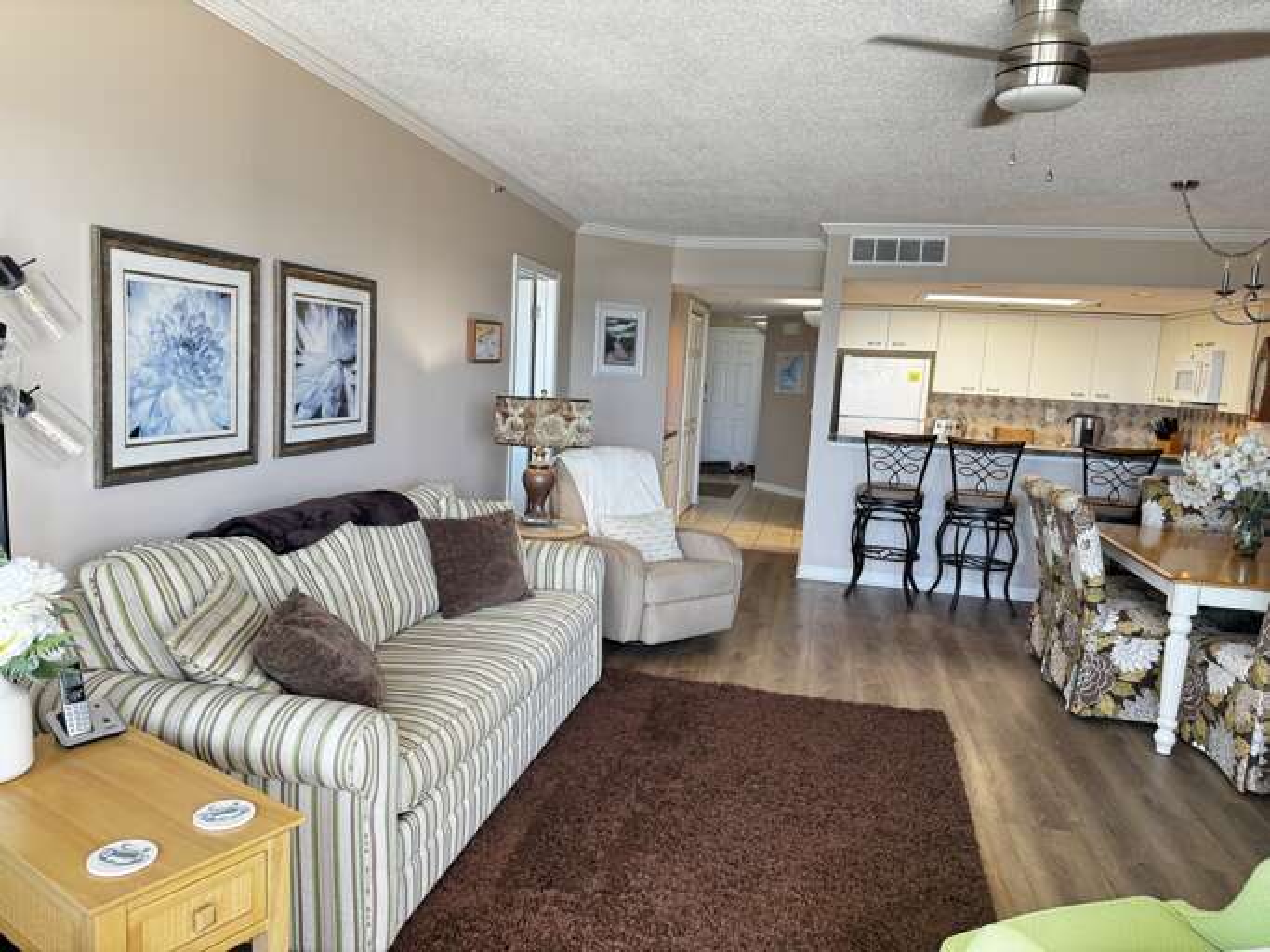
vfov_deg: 56.8
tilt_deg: -7.3
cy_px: 476
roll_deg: -3.1
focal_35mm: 24
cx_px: 635
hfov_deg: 71.6
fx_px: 880
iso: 125
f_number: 1.78
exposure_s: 1/60
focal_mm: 6.76
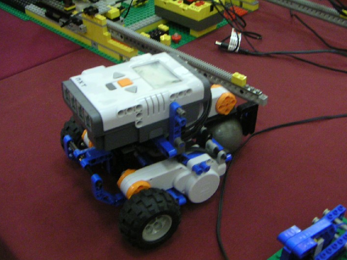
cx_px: 177
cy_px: 137
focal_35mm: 45
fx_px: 451
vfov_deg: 32.2
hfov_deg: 42.1
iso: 400
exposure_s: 1/20
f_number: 2.9
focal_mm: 5.3
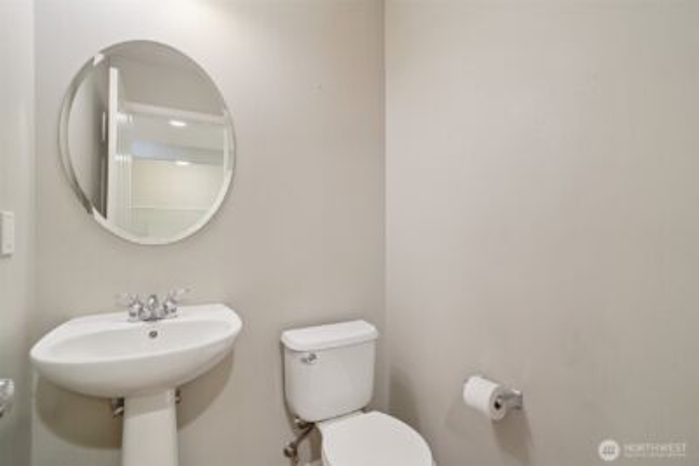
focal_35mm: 16
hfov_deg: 96.7
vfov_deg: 73.8
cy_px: 233
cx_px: 350
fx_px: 311
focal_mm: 16
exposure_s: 1/10
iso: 1600
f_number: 8
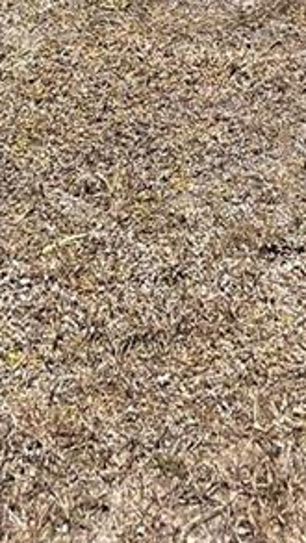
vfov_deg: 15.9
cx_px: 317
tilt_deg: -3.7
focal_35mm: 116
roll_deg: -2.6
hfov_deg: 10.4
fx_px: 1672
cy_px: -411
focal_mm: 5.1
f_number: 1.6
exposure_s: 1/4310
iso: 50
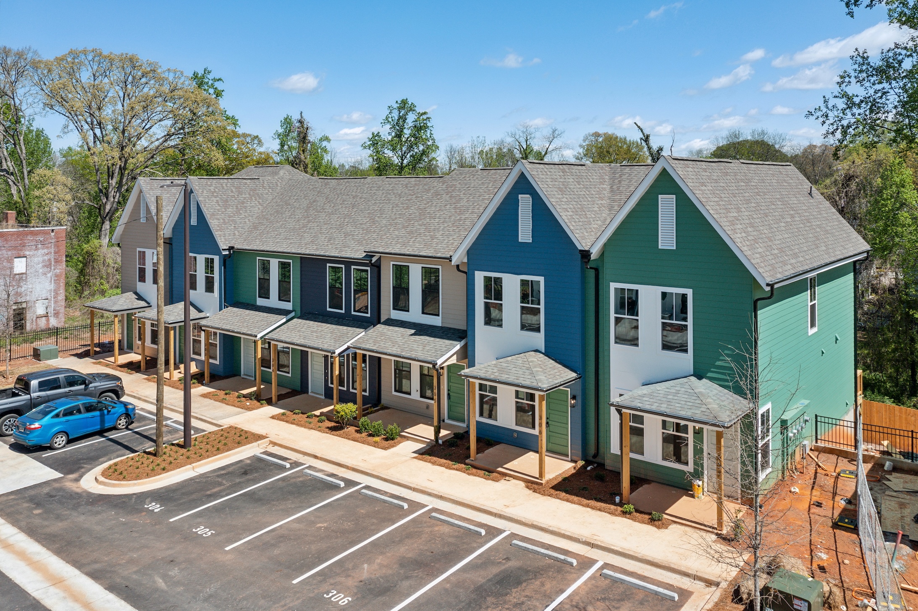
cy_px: 306
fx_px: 714
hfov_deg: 65.5
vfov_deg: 46.4
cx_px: 459
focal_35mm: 28
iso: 100
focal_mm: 10.3
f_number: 5.6
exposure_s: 1/320
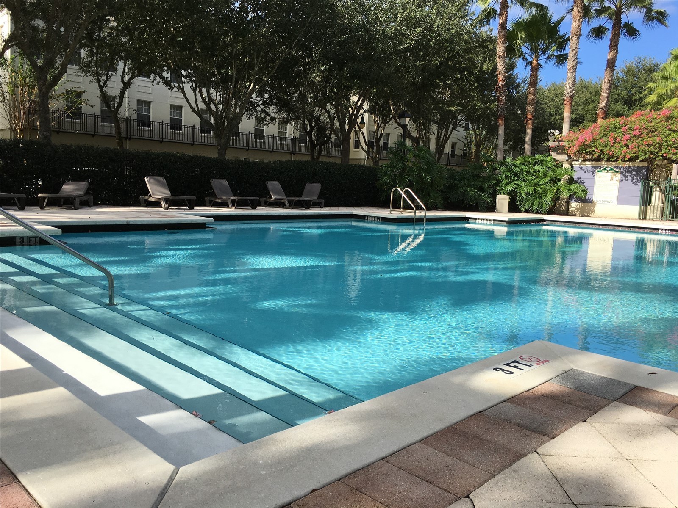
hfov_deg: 61.7
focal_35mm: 29
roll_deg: -2.3
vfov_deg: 48.2
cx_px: 339
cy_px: 254
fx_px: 568
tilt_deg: -7.7
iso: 25
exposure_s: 1/1202
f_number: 2.2
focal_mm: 4.15
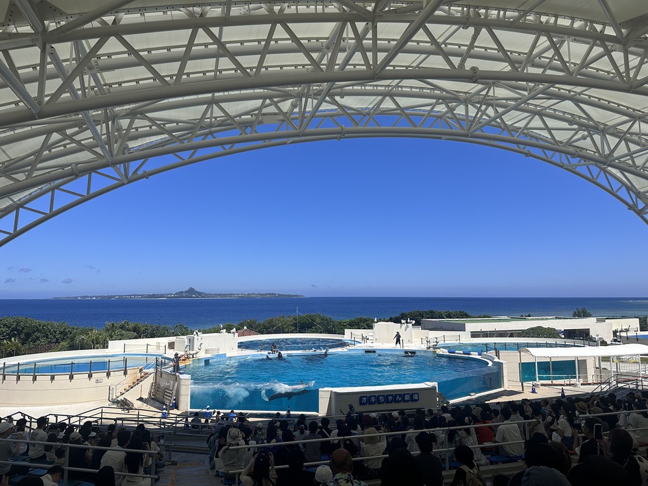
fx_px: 449
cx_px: 324
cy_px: 243
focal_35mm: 24
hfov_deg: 71.6
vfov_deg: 56.8
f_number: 1.78
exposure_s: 1/6623
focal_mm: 6.86
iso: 80
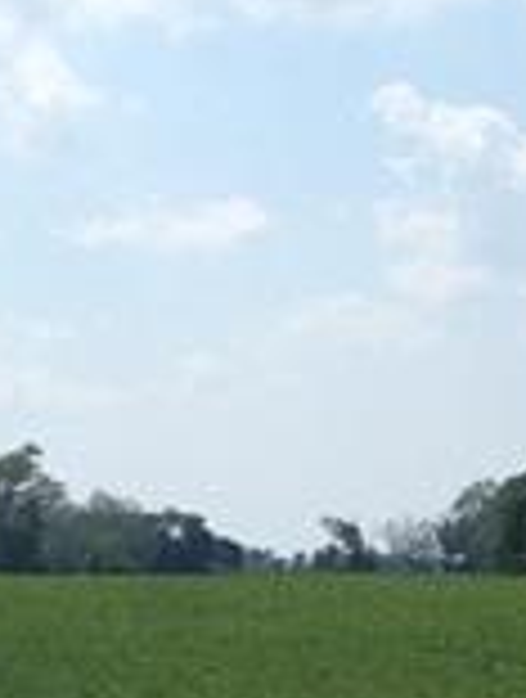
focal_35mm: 173
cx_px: 157
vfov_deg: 11.0
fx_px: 3491
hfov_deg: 8.6
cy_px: 986
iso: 64
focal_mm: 4.28
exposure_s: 1/2762
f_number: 2.4
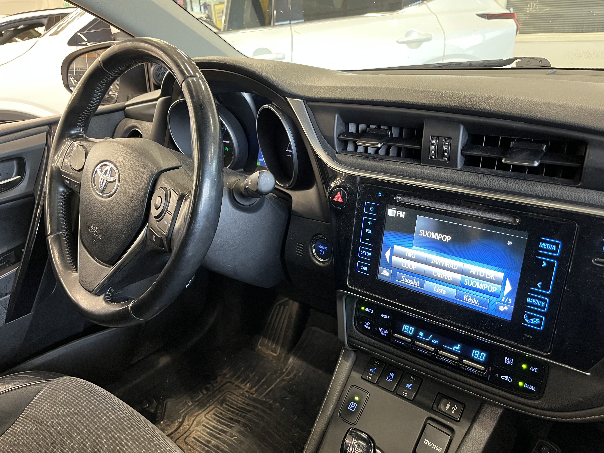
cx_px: 302
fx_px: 454
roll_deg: +3.5
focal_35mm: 26
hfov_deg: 67.3
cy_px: 226
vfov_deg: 53.1
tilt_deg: -23.1
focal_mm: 5.1
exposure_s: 1/60
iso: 500
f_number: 1.6
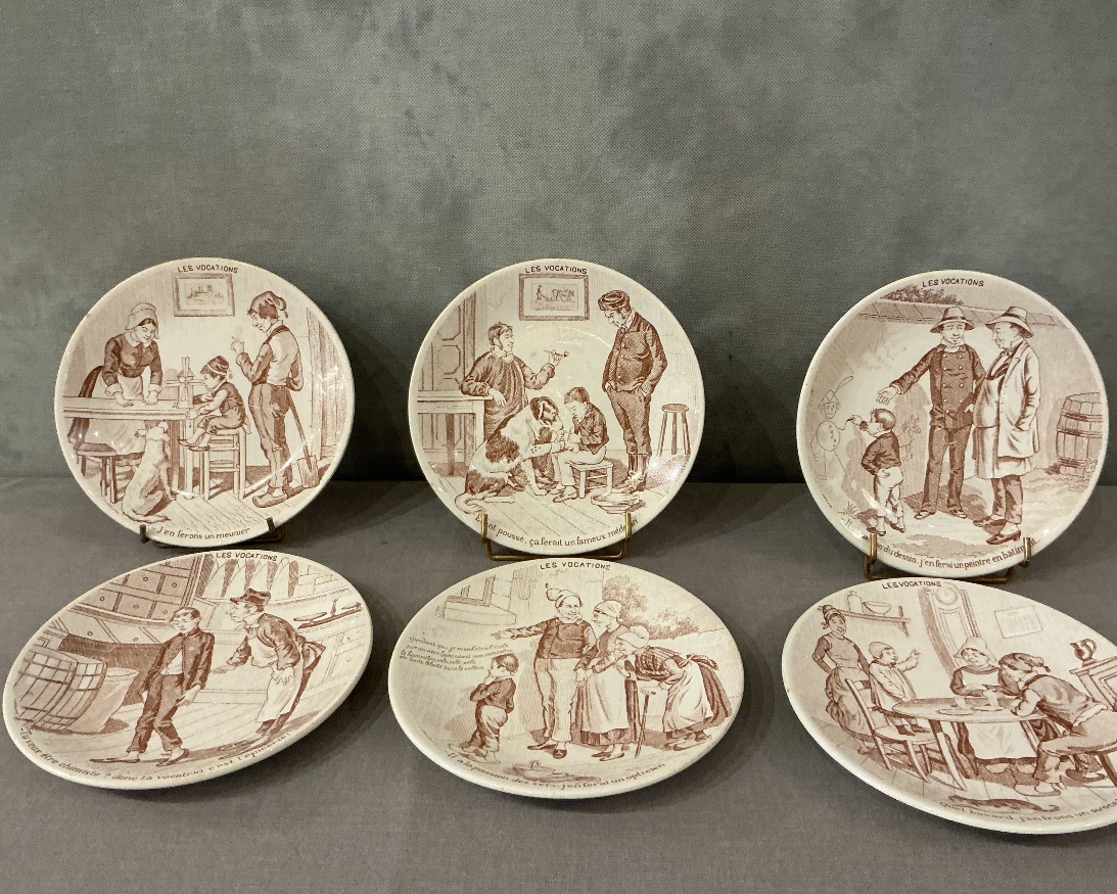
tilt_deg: -29.0
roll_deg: -0.2
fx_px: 992
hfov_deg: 58.8
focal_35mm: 30
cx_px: 572
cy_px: 446
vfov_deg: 48.5
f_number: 1.8
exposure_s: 1/50
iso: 160
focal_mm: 3
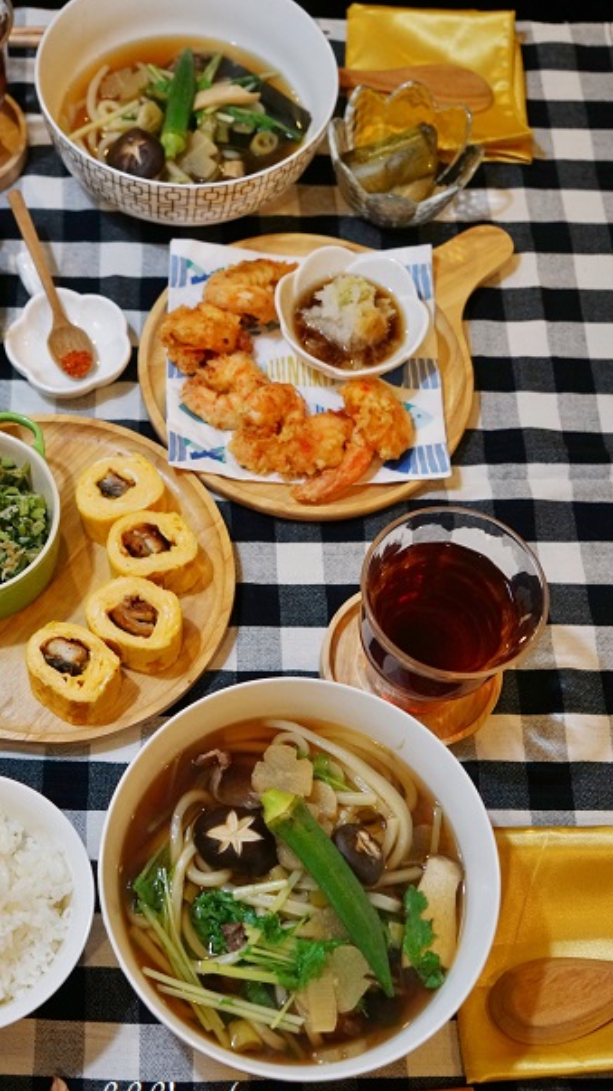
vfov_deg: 45.4
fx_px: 1301
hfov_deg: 26.3
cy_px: 598
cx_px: 183
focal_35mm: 45
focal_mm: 36
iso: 2000
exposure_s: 1/160
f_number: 5
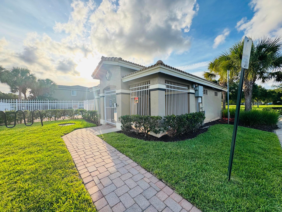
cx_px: 141
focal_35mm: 14
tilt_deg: -0.5
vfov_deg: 85.7
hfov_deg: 102.1
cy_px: 106
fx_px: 114
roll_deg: +0.8
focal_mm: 2.22
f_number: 2.2
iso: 40
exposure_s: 1/495
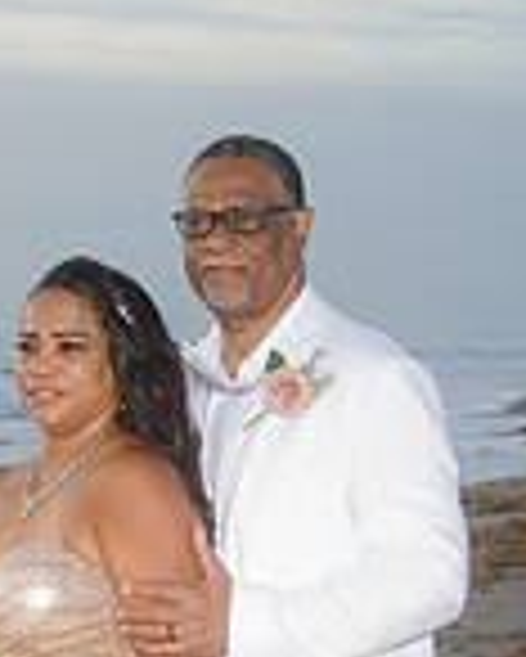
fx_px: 2819
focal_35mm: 145
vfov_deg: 13.1
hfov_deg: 10.4
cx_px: -180
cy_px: 662
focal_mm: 26
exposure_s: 1/200
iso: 200
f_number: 5.6
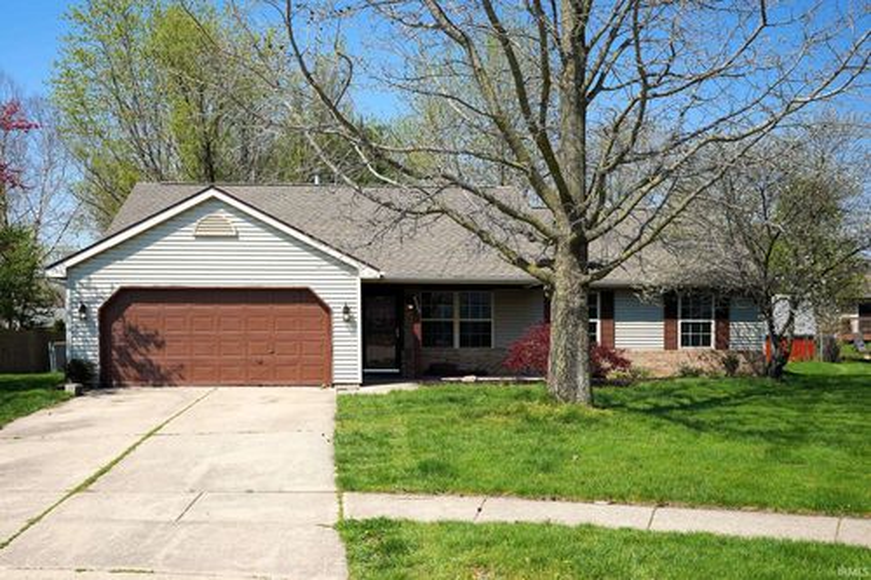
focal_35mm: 35
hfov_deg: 54.5
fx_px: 846
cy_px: 290
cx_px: 436
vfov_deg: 37.8
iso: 125
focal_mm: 35
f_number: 7.1
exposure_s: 1/160
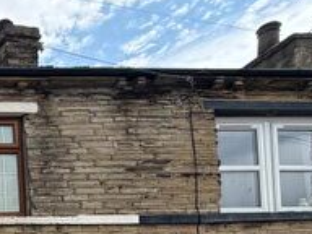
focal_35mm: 51
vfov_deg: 23.1
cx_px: -166
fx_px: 460
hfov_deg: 26.3
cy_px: 352
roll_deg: +2.4
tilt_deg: +1.8
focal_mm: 2.22
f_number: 2.2
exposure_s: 1/770
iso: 32
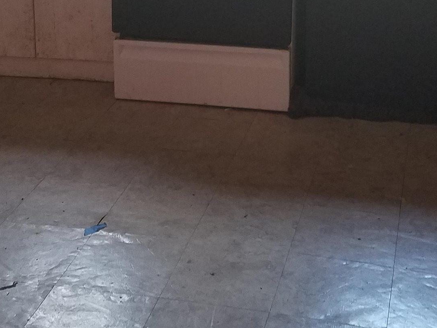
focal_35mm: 74
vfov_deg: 19.0
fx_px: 935
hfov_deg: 26.3
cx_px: 244
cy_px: -50
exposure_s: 1/24
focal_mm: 4.2
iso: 160
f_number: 1.7
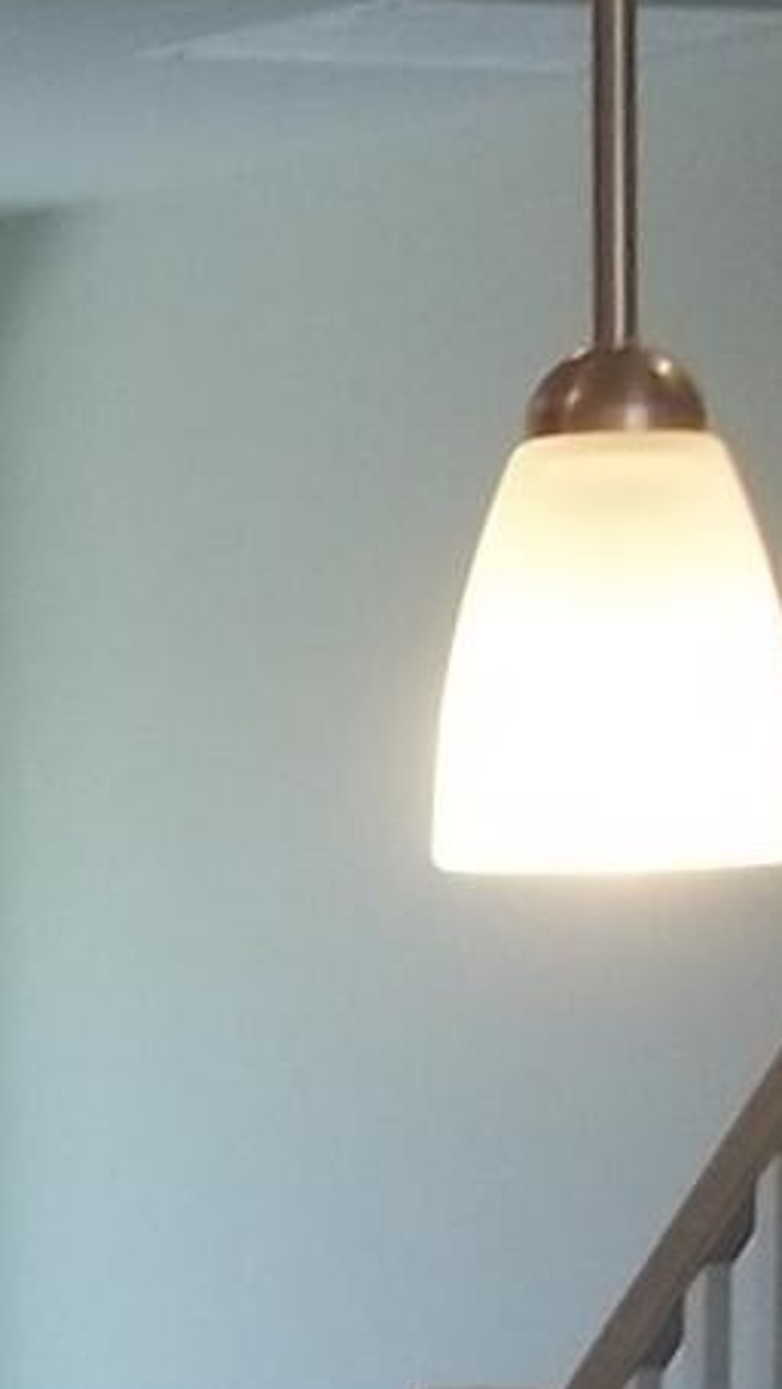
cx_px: -1295
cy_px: 1932
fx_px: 8477
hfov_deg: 5.1
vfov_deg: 9.2
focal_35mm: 230
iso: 64
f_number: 2.9
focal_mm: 5.7
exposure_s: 1/50
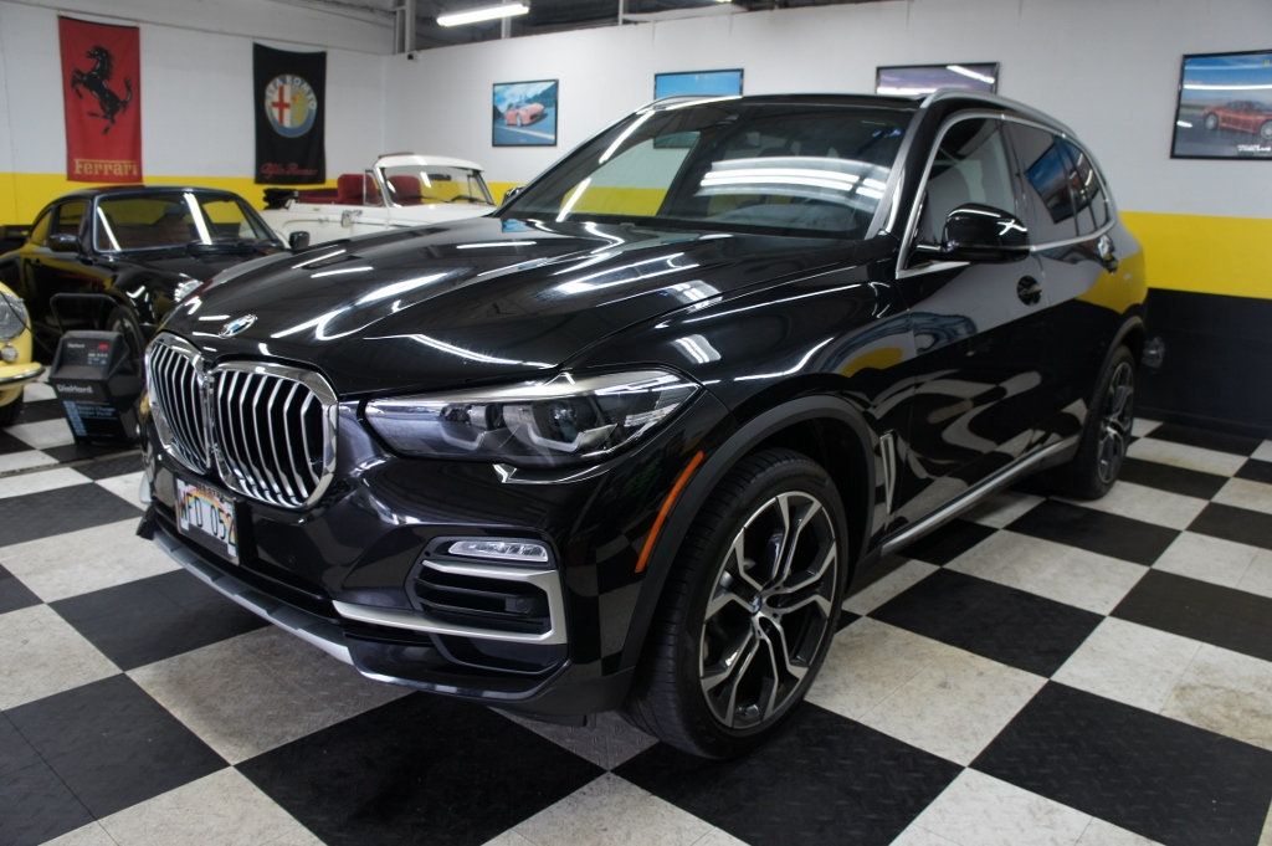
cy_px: 423
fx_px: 953
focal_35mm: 27
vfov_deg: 47.9
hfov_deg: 67.4
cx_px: 636
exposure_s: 1/30
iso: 200
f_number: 3.5
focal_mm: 18
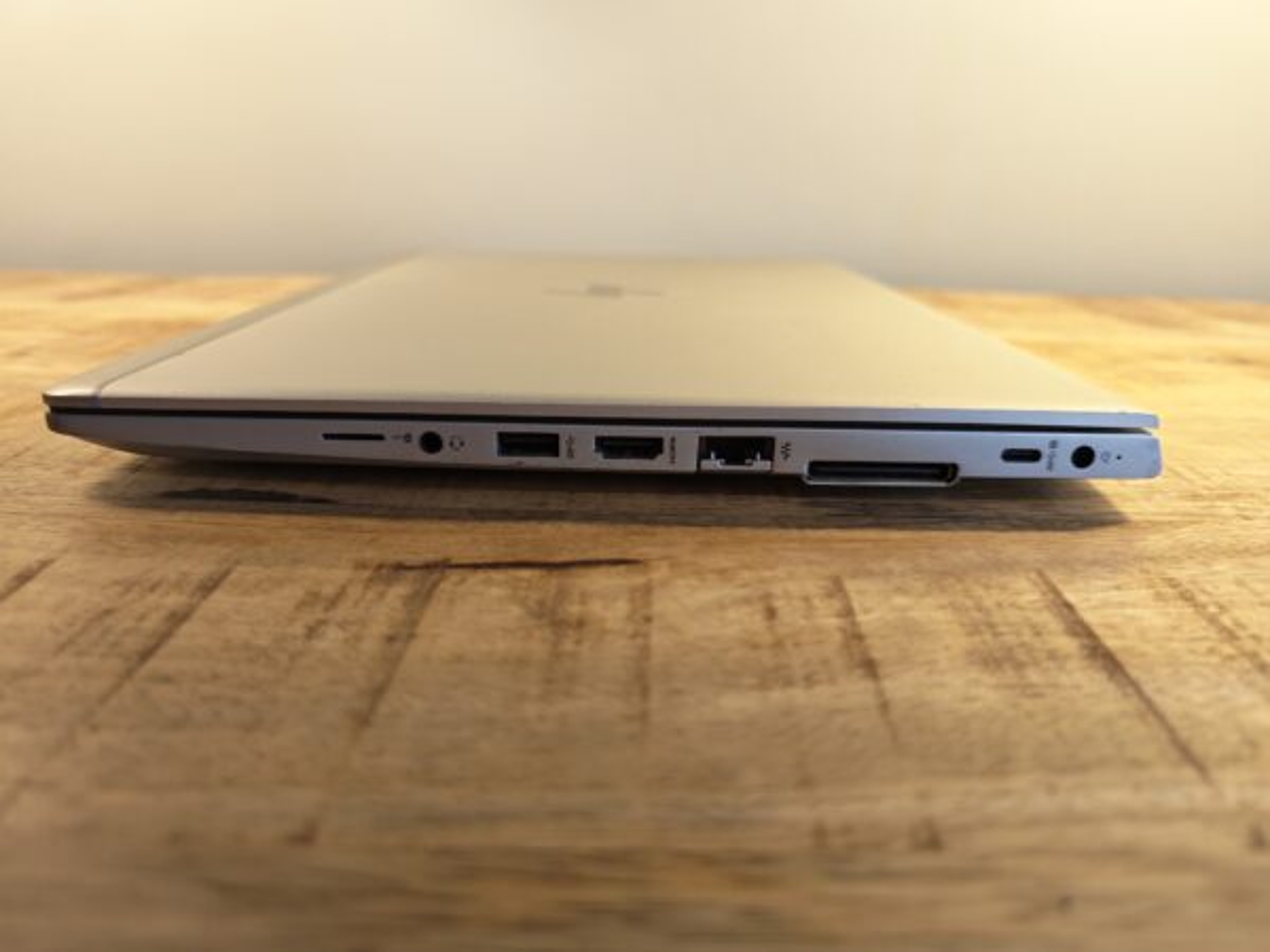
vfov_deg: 58.9
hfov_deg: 73.9
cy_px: 476
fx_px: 844
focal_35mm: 23
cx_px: 635
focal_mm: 6.55
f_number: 1.6
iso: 160
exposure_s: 1/51
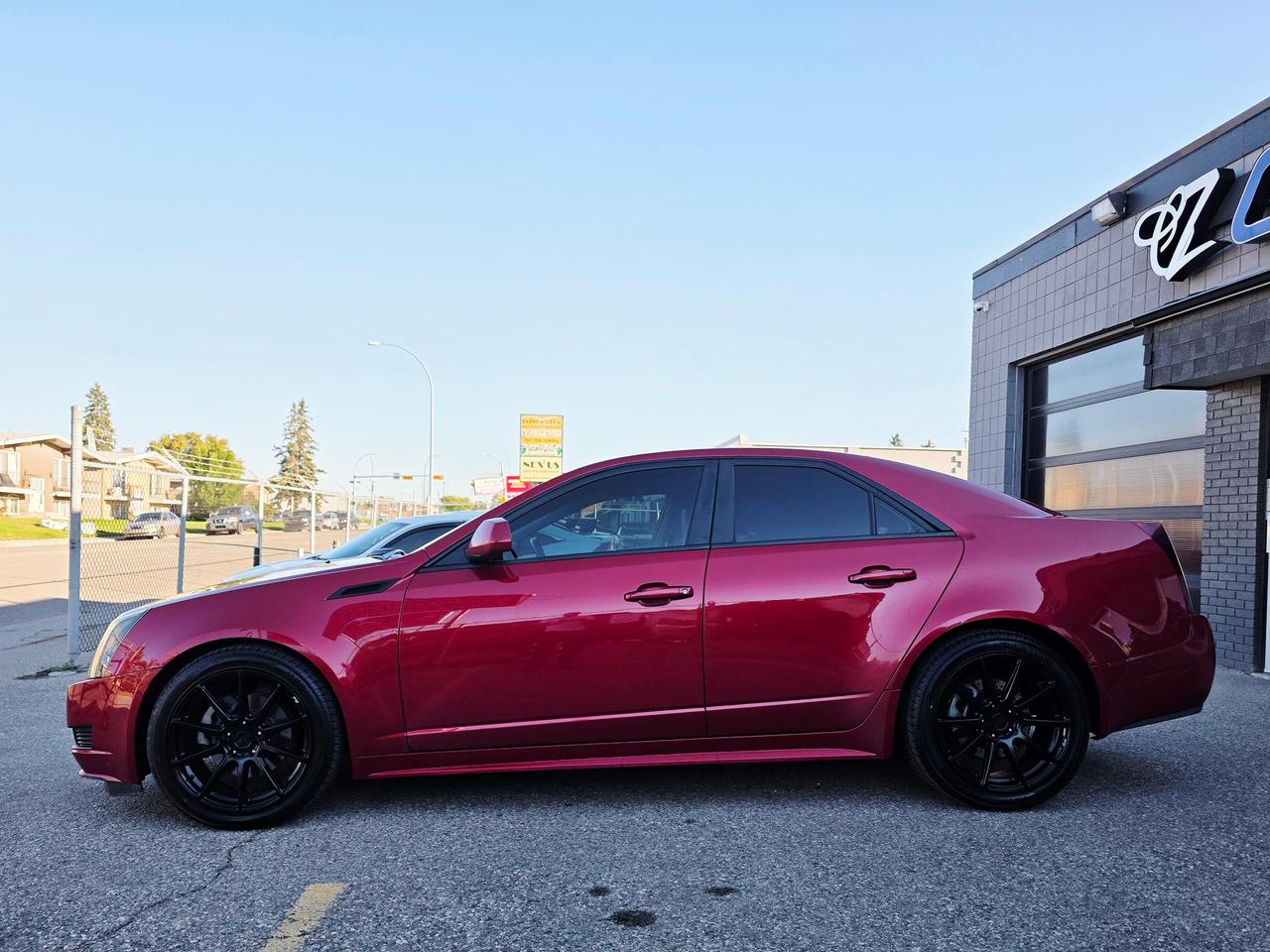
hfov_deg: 73.9
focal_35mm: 23
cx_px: 635
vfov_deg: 58.9
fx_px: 844
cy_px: 476
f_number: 1.7
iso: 80
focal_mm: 6.3
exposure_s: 1/2500
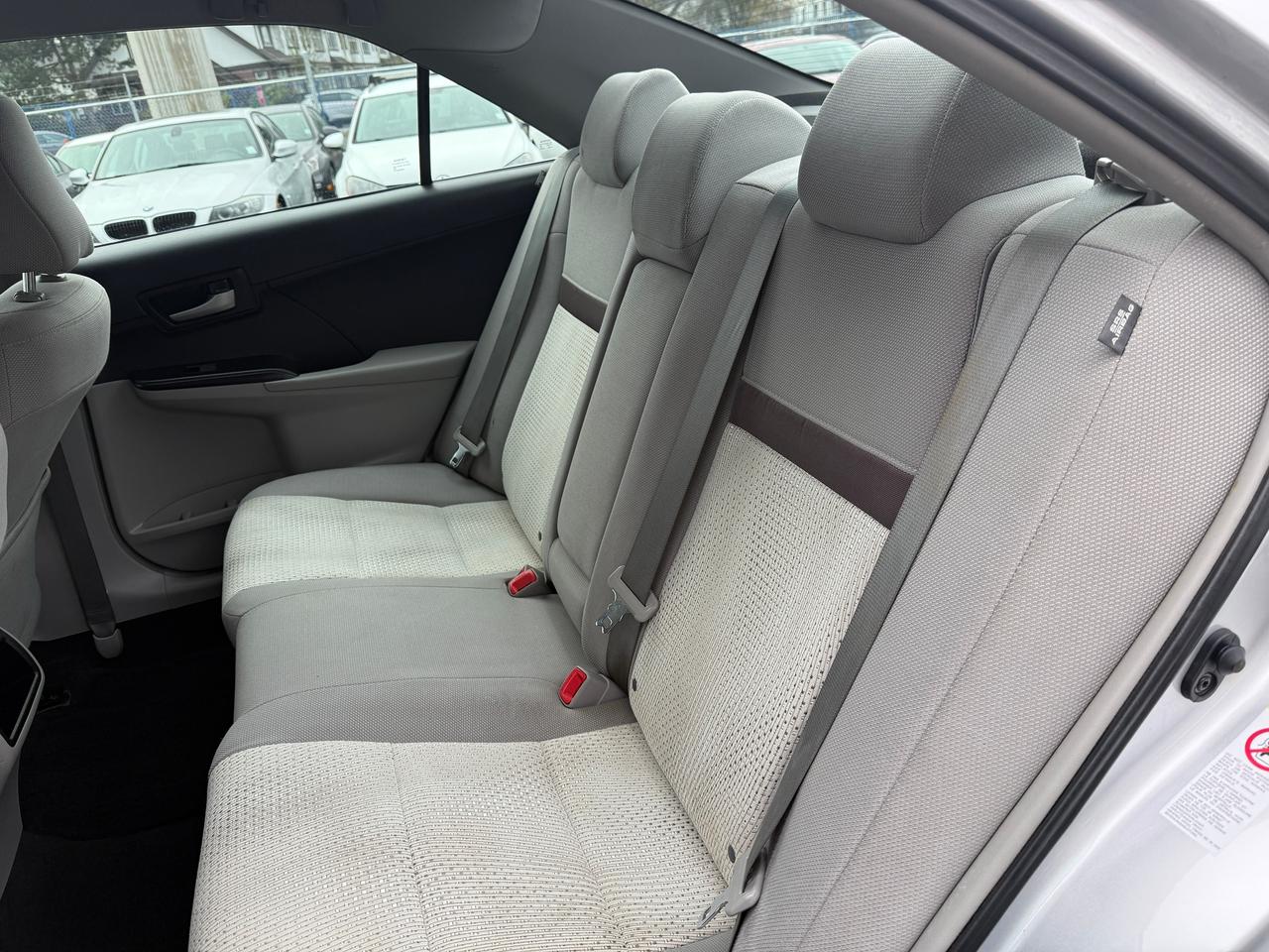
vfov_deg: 56.8
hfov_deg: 71.6
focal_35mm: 24
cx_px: 634
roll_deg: +6.6
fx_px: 880
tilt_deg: -24.7
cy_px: 476
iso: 100
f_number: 1.78
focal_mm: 6.76
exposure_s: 1/285
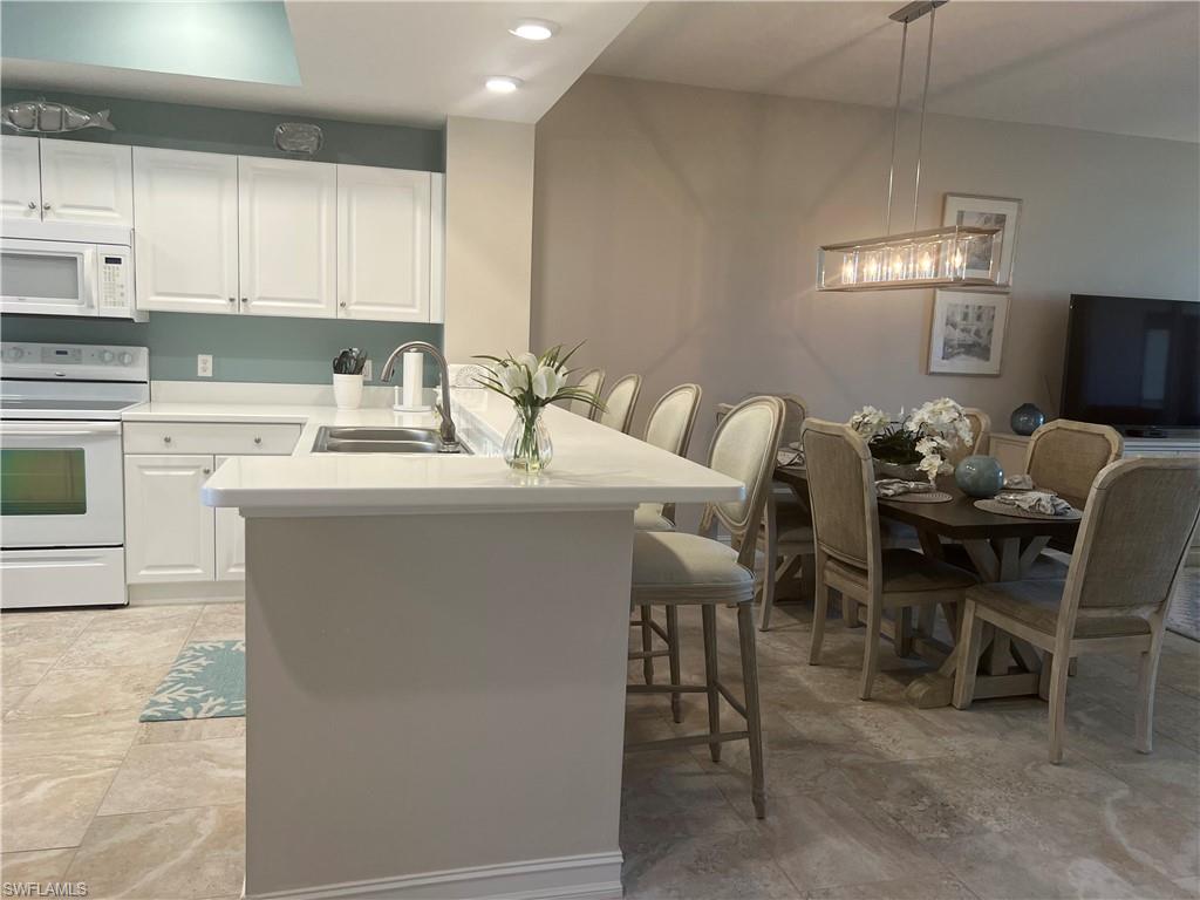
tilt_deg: -7.4
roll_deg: -2.3
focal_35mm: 26
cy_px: 450
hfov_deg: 67.3
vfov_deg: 53.1
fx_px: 901
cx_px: 600
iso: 80
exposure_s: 1/60
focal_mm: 5.7
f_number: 1.5
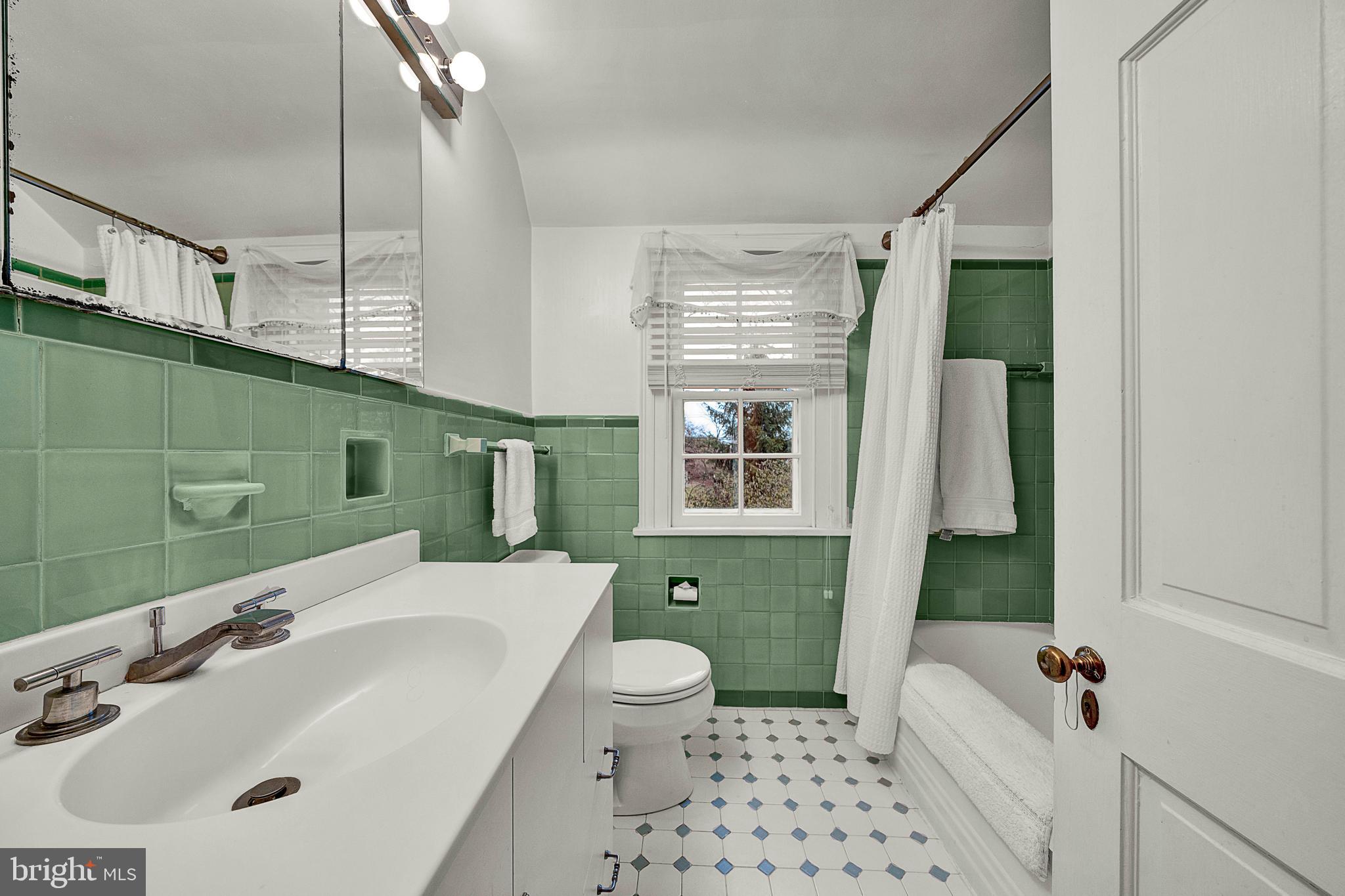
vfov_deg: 90.0
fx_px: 448
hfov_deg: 112.6
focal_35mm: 12
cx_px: 672
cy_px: 448
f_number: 7.1
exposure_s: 1/13
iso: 320
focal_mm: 12
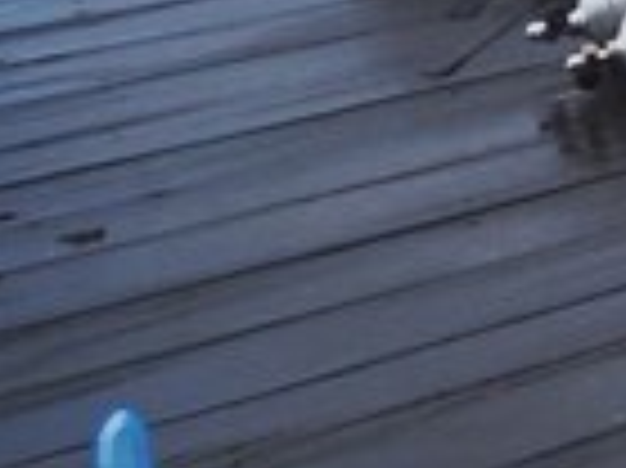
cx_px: 1351
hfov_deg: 13.8
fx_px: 2078
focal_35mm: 115
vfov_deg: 12.4
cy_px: -176
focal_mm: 4.5
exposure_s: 1/320
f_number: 2
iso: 100
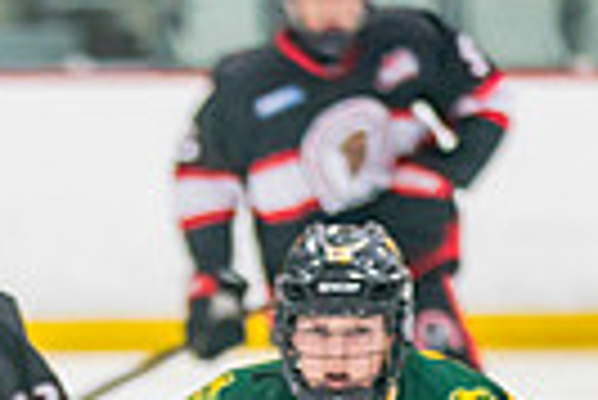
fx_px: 14999
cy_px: 691
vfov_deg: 1.5
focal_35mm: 902
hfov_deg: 2.3
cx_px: -44
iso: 1000
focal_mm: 150
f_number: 2.8
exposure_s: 1/640
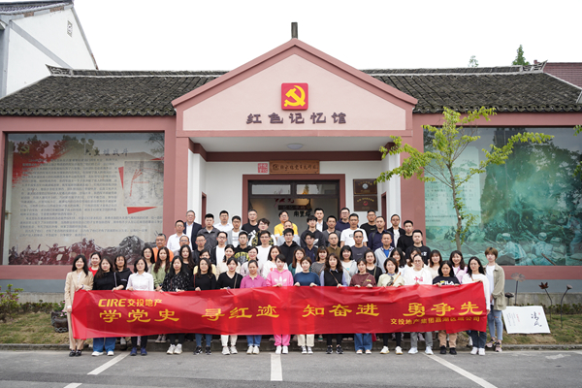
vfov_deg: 37.9
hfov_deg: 54.4
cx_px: 291
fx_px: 566
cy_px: 194
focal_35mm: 35
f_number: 5
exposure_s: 1/320
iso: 125
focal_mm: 35
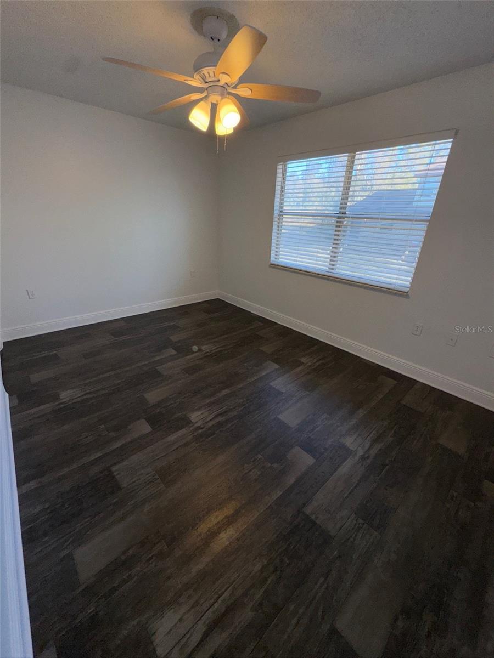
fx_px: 266
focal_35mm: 14
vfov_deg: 102.1
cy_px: 329
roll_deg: -2.1
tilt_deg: -22.7
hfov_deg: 85.7
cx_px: 247
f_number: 2.2
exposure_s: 1/169
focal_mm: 2.22
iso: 32
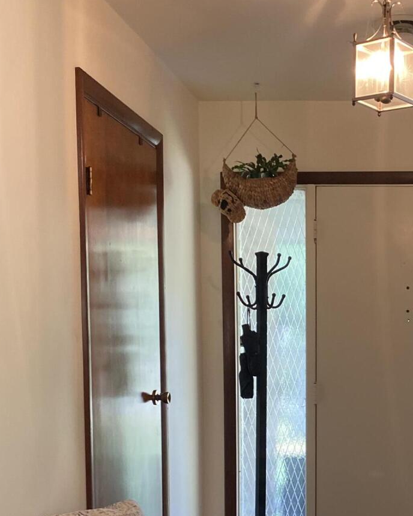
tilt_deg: -4.0
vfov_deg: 30.7
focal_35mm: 59
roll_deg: +0.5
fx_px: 901
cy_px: 451
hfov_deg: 25.0
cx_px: 374
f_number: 1.8
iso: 200
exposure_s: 1/60
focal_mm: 4.25
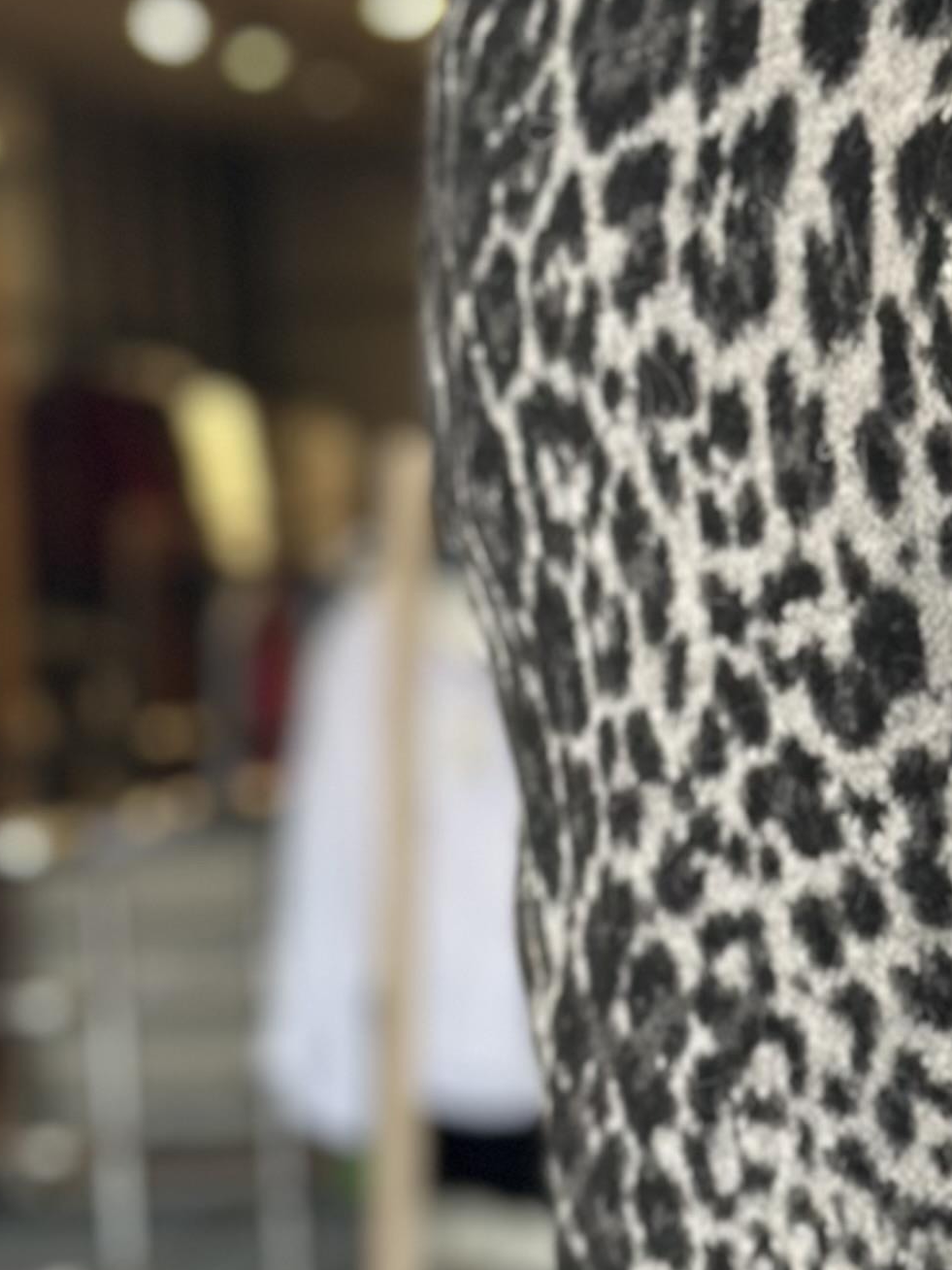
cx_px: 927
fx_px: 5427
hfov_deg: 10.0
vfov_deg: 13.3
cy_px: 503
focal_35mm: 148
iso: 80
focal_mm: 6.86
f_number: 1.78
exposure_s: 1/130
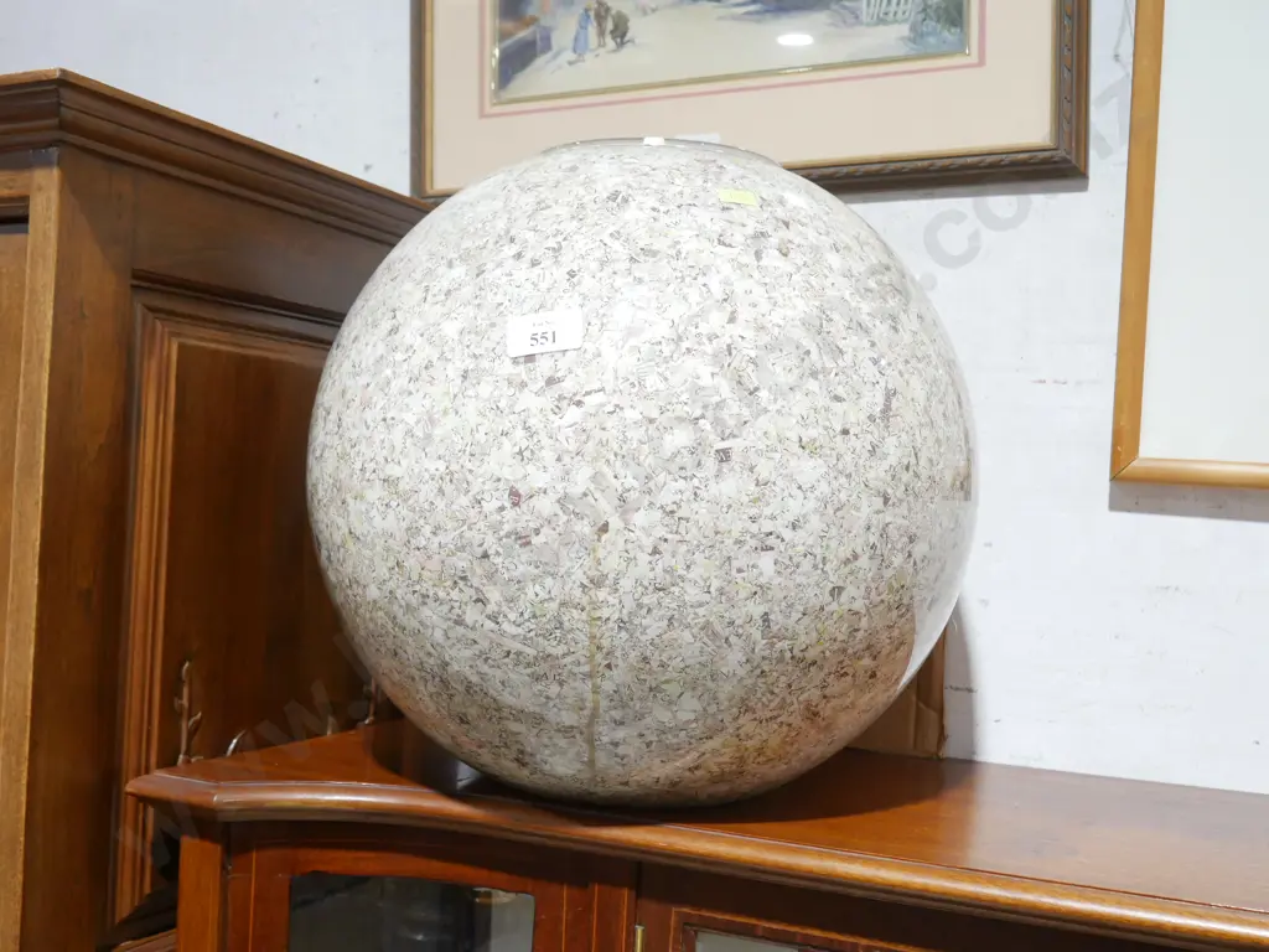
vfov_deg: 36.0
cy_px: 476
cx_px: 634
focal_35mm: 40
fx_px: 1466
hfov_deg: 46.8
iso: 1600
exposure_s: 1/60
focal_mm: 20
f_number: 5
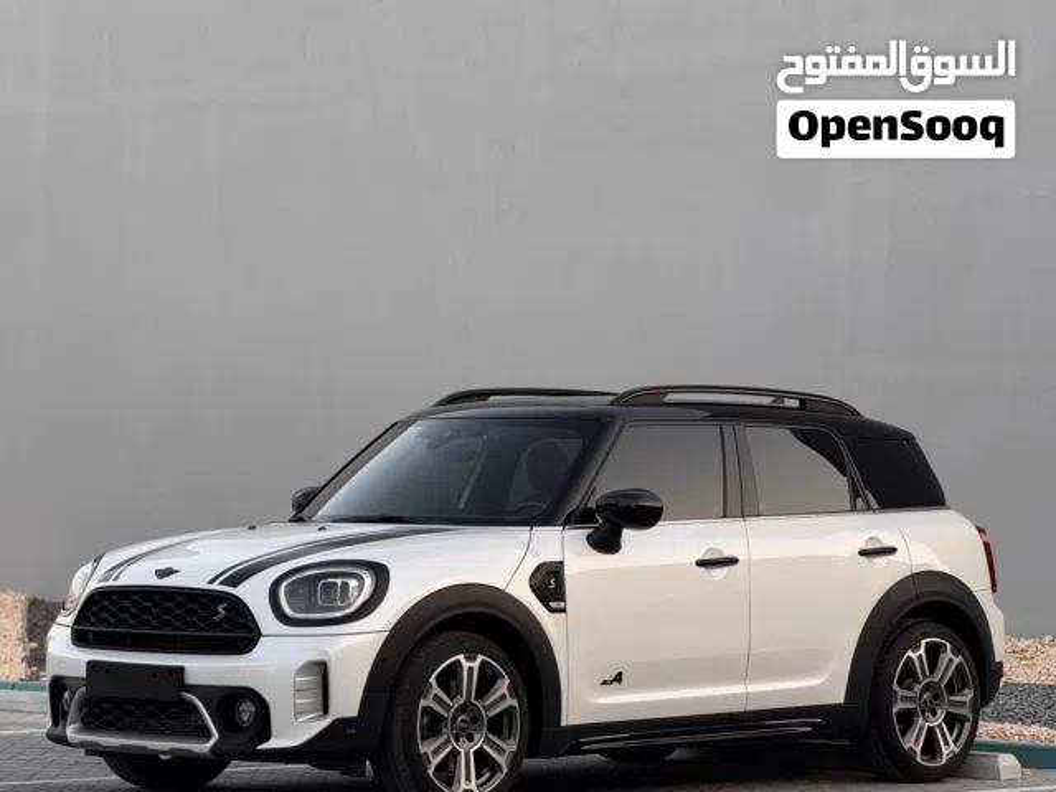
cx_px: 528
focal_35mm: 120
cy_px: 396
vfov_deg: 12.3
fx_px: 3661
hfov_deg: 16.4
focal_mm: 15.66
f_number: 2.8
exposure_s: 1/99
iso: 50
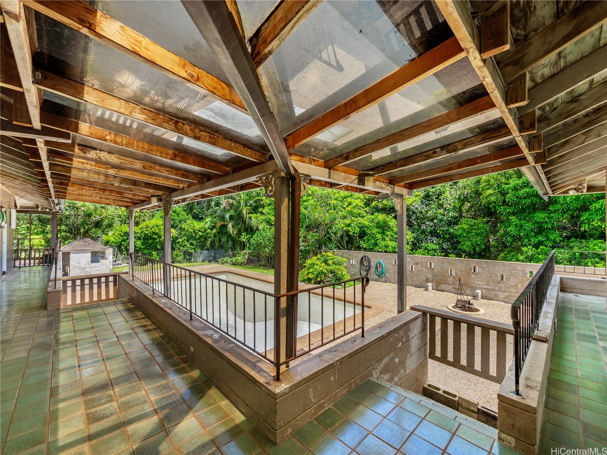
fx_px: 246
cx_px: 304
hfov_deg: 102.1
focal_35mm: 14
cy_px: 228
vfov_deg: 85.7
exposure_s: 1/4000
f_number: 4
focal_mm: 7
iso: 200
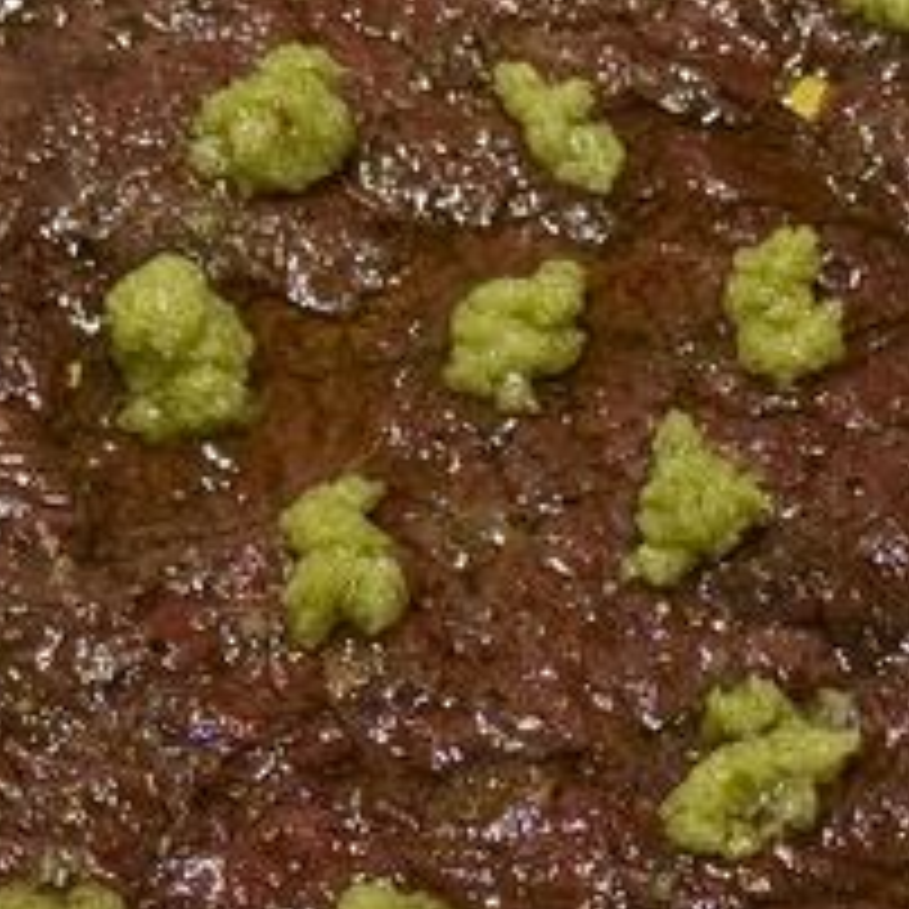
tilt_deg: -51.5
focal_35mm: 168
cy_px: 549
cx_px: 576
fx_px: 4991
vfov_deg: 10.4
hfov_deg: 10.4
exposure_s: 1/100
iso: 100
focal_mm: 6.76
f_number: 1.78
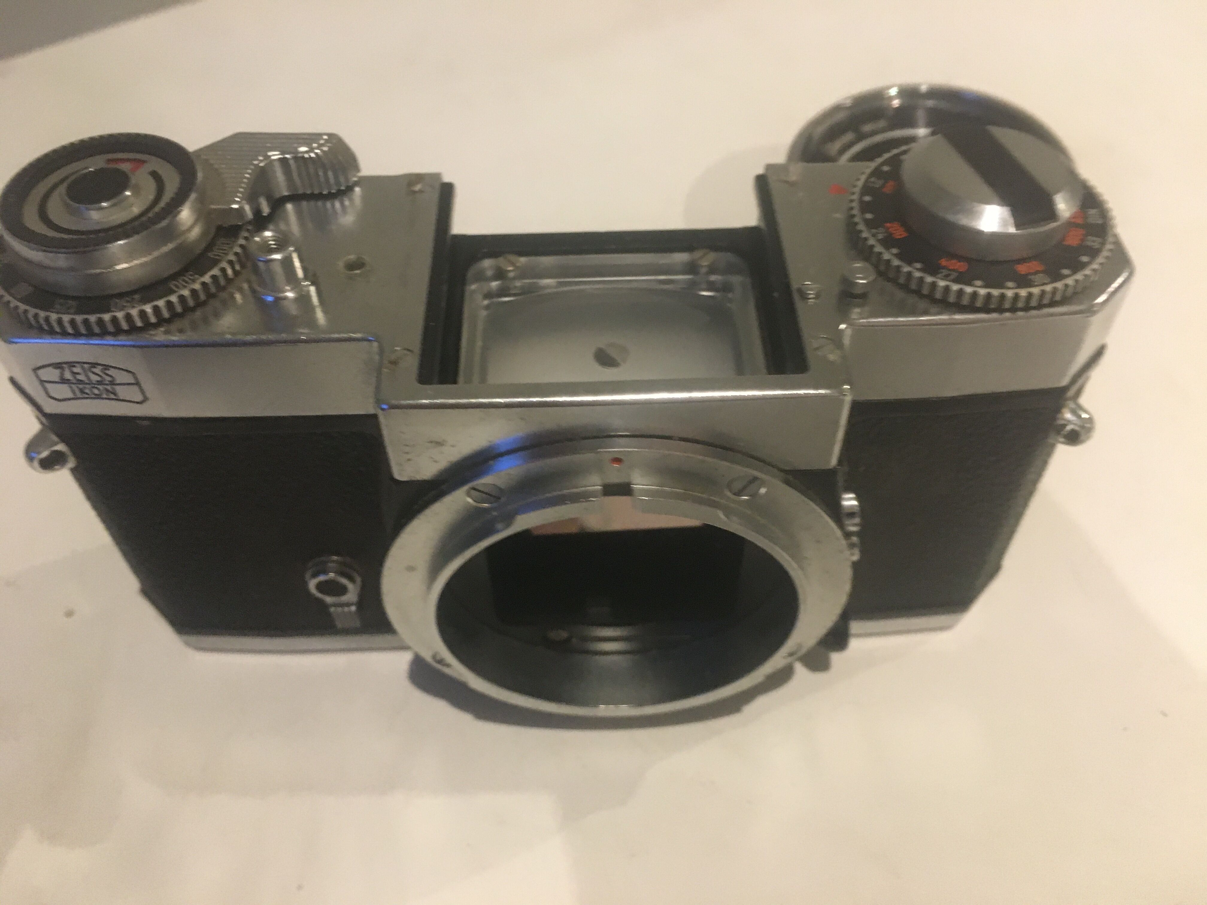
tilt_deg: -48.4
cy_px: 452
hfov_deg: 61.7
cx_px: 604
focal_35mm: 29
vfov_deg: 48.2
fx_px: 1011
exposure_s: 1/17
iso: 200
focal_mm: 4.15
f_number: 2.2
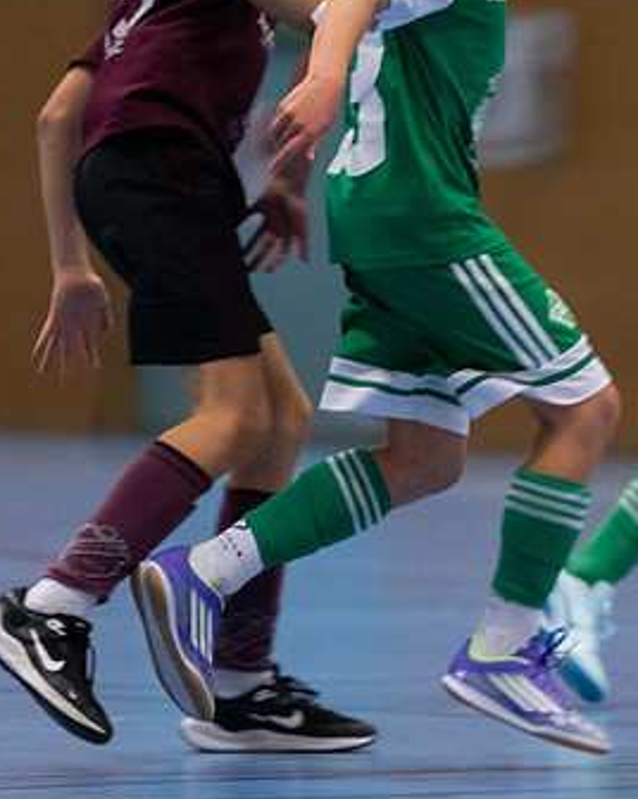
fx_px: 14731
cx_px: 665
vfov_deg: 3.1
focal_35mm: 623
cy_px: 558
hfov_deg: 2.5
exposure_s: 1/500
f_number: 3.2
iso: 3600
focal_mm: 200
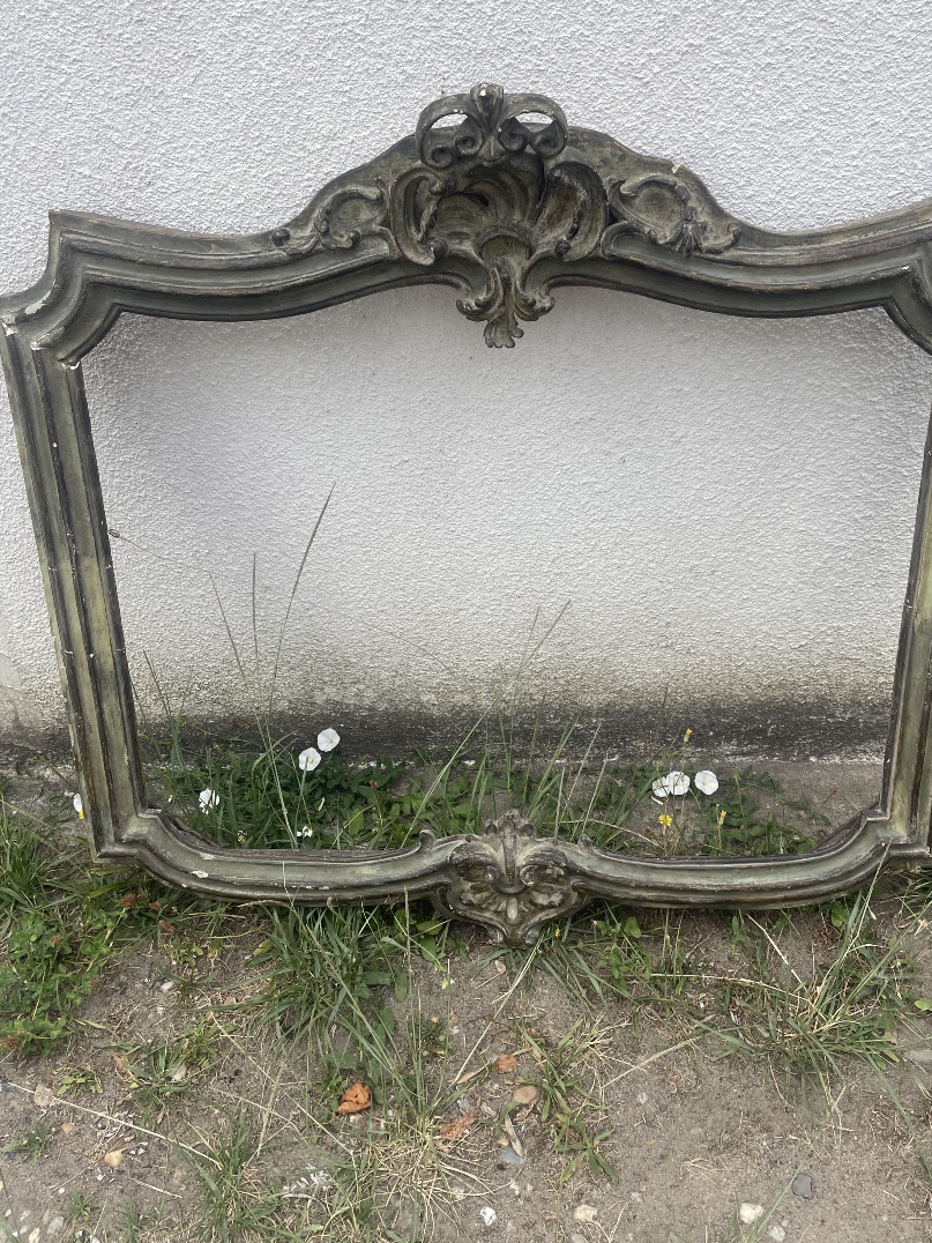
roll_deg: +1.8
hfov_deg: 48.2
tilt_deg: -35.3
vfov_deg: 61.6
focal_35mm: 29
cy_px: 573
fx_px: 1041
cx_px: 509
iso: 32
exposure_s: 1/1182
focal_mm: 4.2
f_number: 1.6
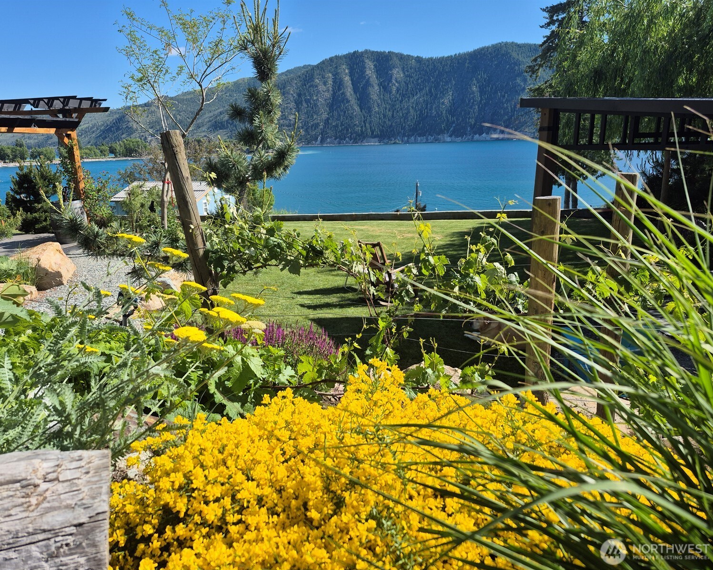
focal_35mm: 24
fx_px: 506
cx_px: 343
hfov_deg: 70.3
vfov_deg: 58.8
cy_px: 285
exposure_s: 1/1660
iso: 25
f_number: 1.8
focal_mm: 5.4
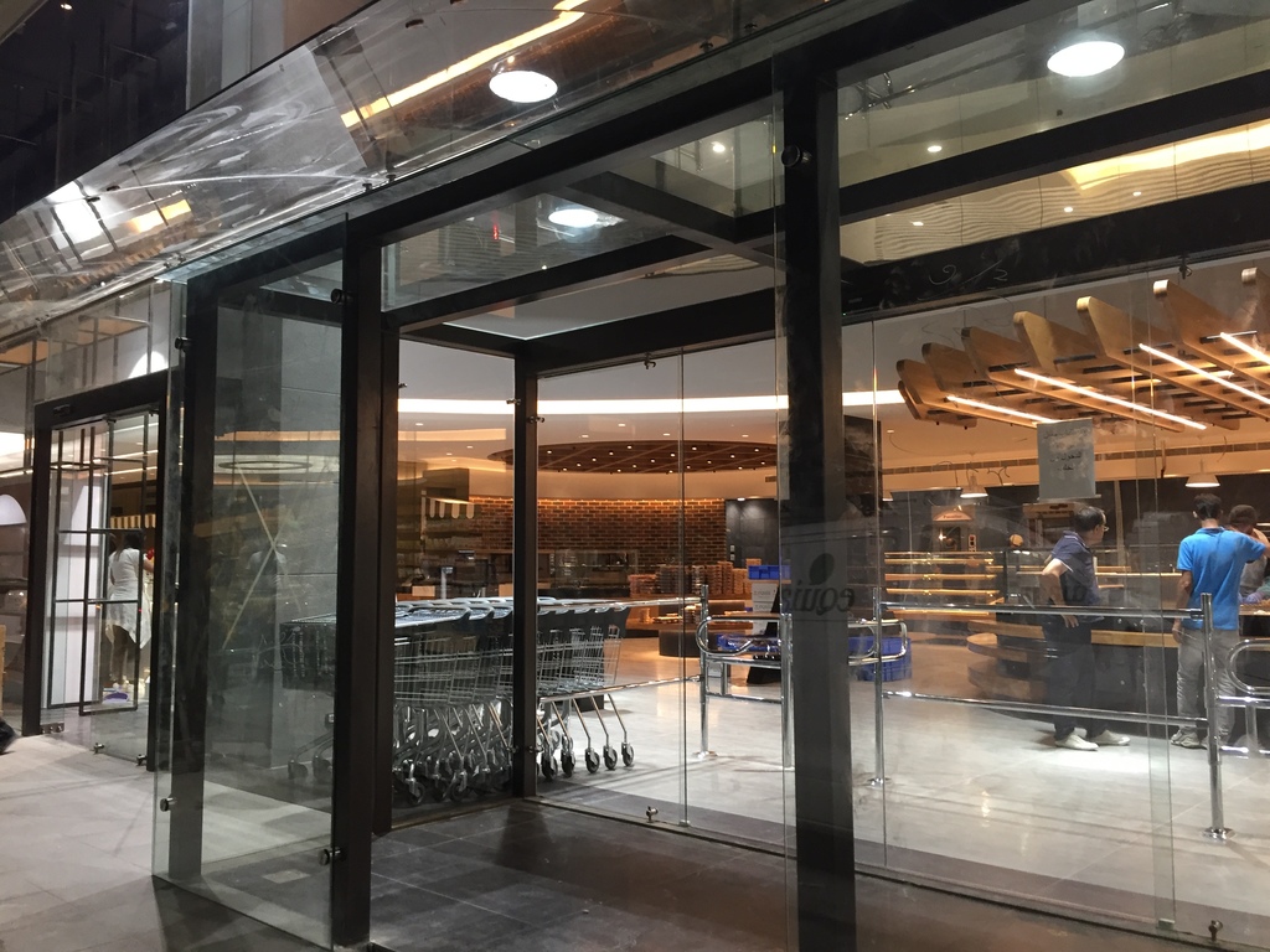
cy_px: 476
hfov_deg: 61.7
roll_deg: -0.7
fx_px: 1064
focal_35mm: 29
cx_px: 635
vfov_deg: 48.2
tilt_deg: +5.1
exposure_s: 1/30
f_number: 2.2
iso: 100
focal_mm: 4.15
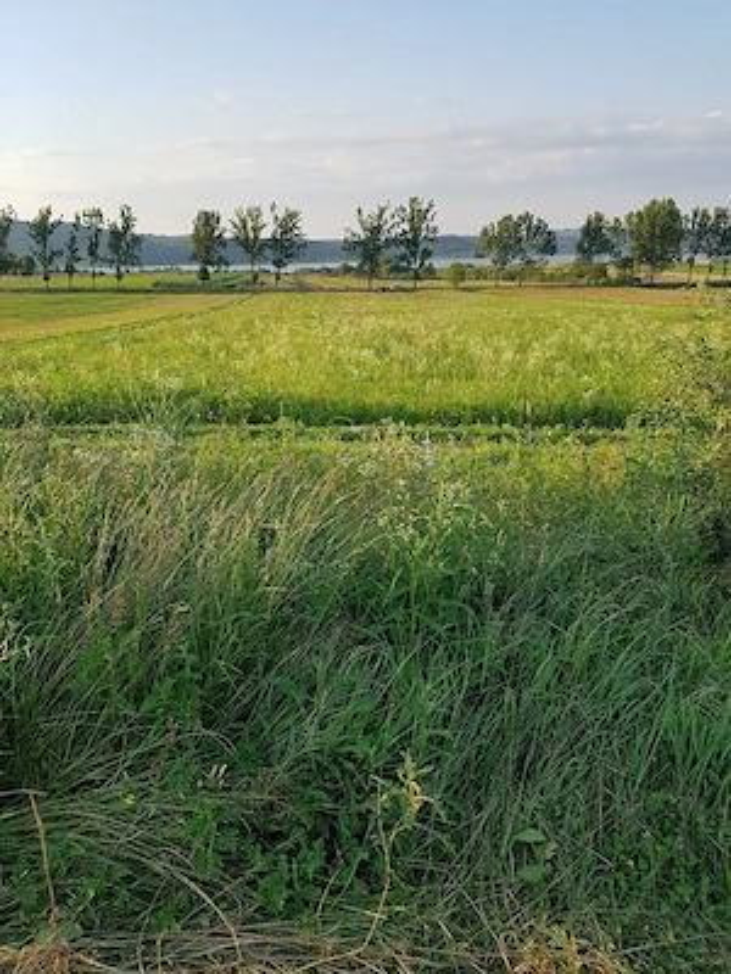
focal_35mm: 26
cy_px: 487
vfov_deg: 67.3
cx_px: 366
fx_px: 732
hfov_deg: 53.1
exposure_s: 1/833
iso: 50
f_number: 1.7
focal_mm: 4.2
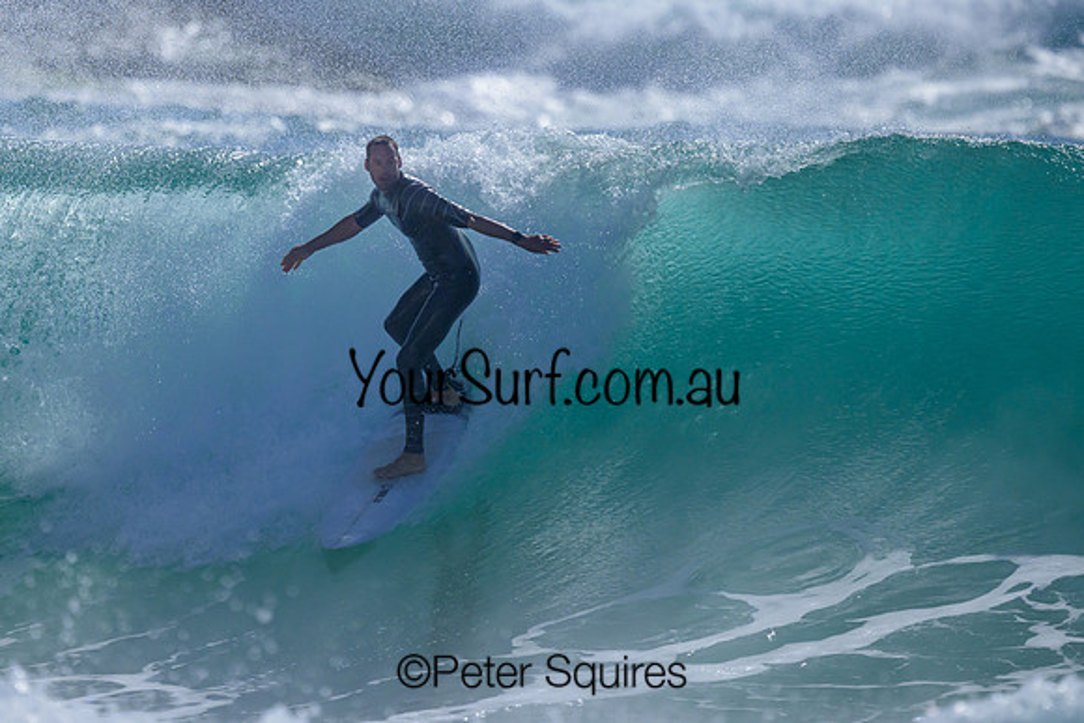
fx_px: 31810
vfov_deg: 1.3
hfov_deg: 2.0
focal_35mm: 1056
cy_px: 256
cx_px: 438
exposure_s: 1/2000
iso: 1250
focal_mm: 800
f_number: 6.3
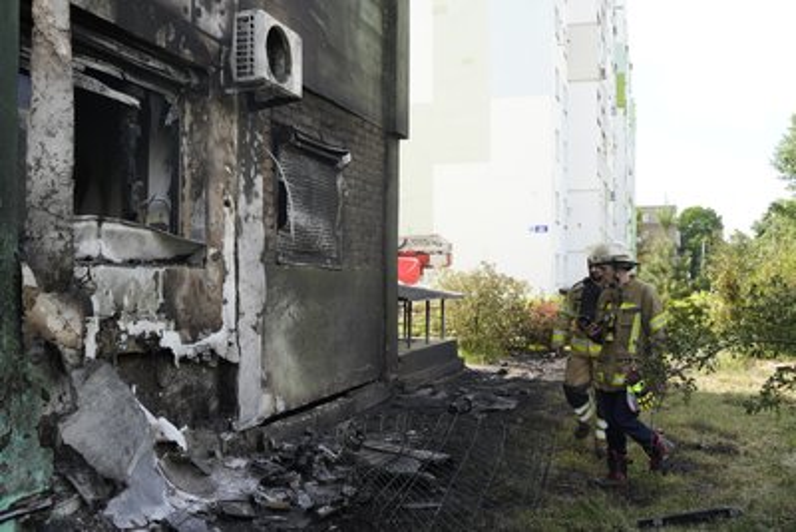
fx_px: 774
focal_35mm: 35
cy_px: 266
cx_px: 398
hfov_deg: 54.4
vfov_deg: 37.9
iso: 100
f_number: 5.6
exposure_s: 1/125
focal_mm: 35
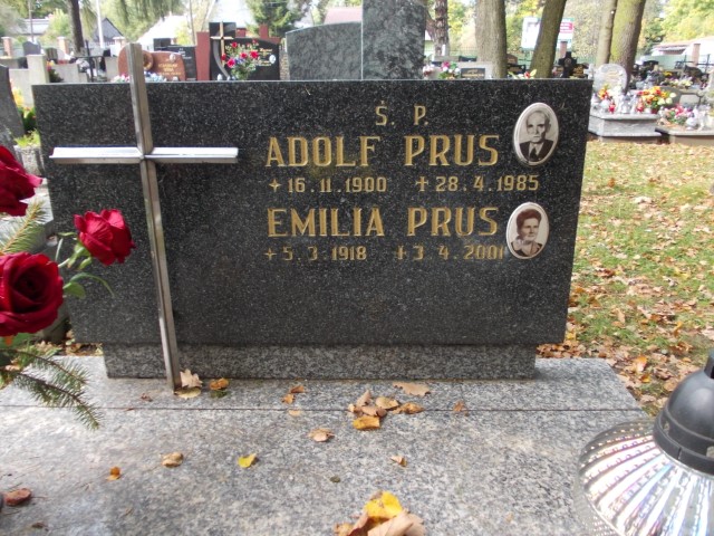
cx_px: 357
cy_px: 268
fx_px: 578
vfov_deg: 49.7
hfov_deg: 63.4
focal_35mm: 28
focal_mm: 4
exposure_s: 1/60
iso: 80
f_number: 2.7
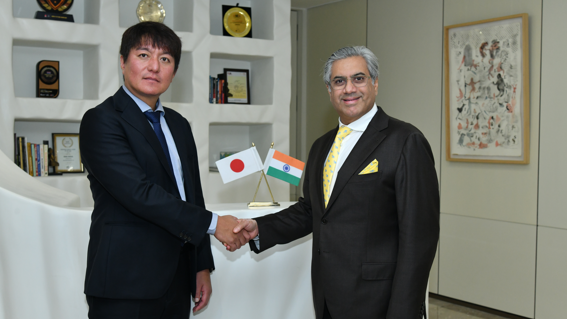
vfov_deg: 25.4
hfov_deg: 43.7
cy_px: 172
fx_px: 707
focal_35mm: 47
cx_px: 287
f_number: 6.3
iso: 1250
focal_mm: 44
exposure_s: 1/160
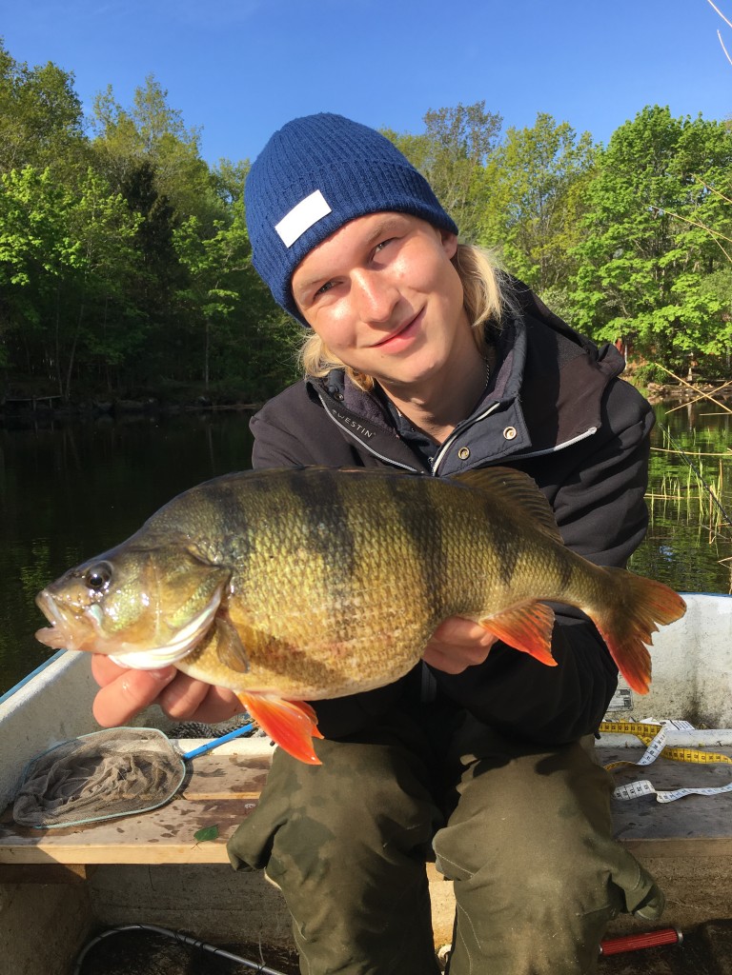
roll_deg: +1.0
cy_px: 488
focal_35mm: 29
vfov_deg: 61.7
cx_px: 366
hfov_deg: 48.2
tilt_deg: -6.3
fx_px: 818
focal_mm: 4.15
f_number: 2.2
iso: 25
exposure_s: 1/950
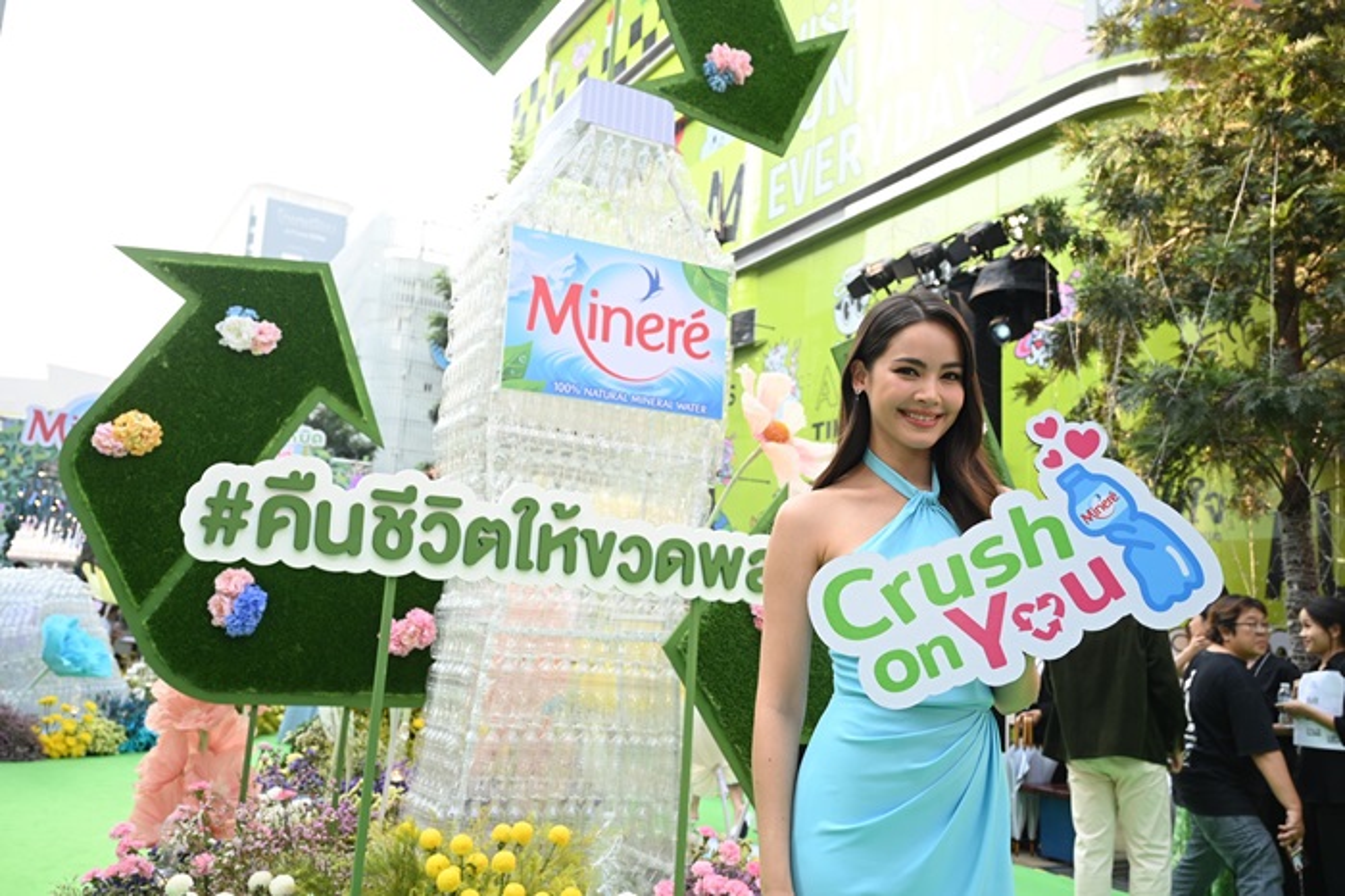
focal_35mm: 29
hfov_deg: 63.7
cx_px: 672
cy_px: 448
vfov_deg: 44.9
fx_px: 1083
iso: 200
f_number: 5
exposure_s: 1/125
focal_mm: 29
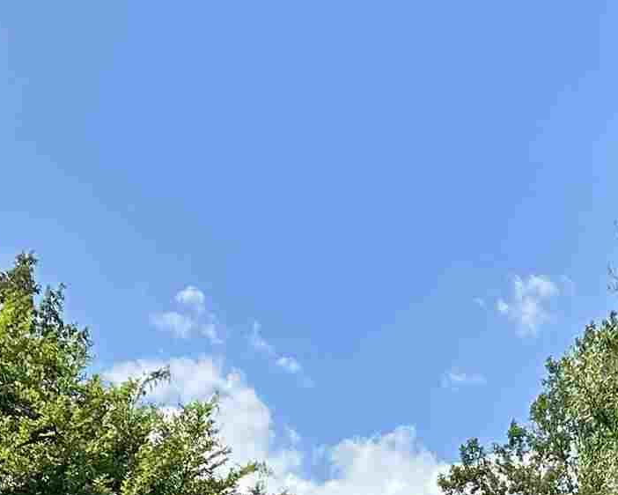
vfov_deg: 12.6
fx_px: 2031
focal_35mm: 111
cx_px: 353
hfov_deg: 17.3
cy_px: 902
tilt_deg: +3.3
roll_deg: +0.0
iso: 50
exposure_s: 1/2083
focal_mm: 5.7
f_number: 1.5
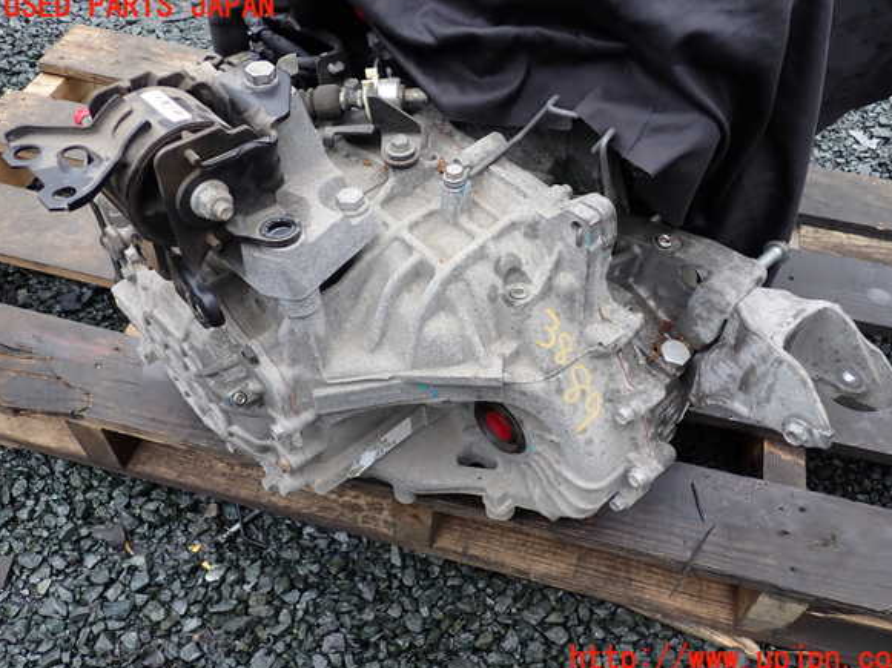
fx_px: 798
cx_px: 456
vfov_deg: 45.4
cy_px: 333
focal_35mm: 31
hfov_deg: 58.4
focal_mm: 5.4
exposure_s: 1/200
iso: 100
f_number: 2.3
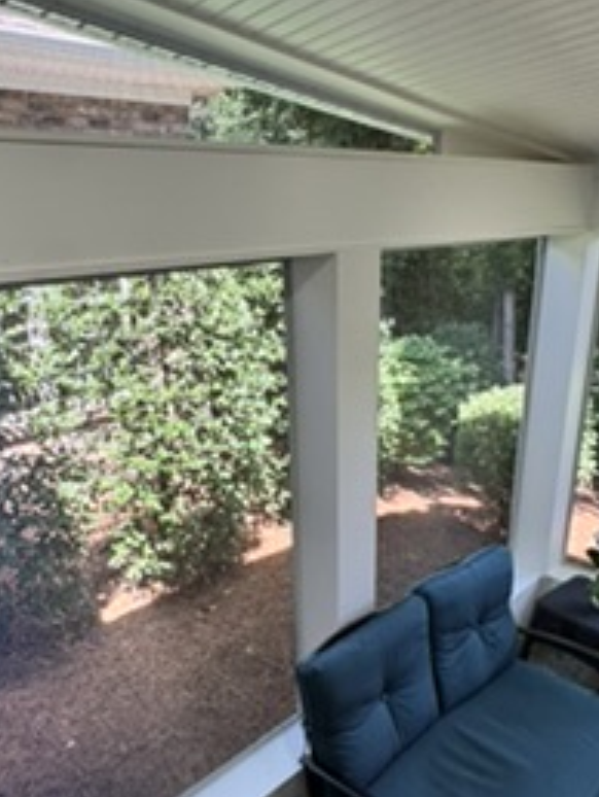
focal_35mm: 26
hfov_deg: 52.5
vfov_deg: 66.9
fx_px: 599
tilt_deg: -17.6
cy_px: 454
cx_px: 219
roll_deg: +3.6
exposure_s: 1/120
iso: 125
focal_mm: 2.22
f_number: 2.2
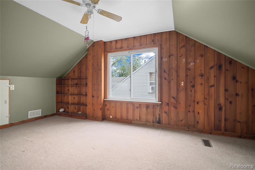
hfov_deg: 93.3
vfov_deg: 70.5
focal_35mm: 17
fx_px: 120
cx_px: 128
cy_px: 85
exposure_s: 1/13
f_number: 2.8
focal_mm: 17
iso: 250
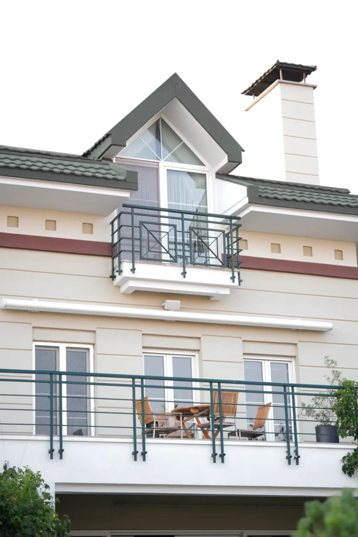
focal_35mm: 84
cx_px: 179
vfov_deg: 24.2
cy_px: 268
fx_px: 1252
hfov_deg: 16.3
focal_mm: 56
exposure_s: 1/1024
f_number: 1.2
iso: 100
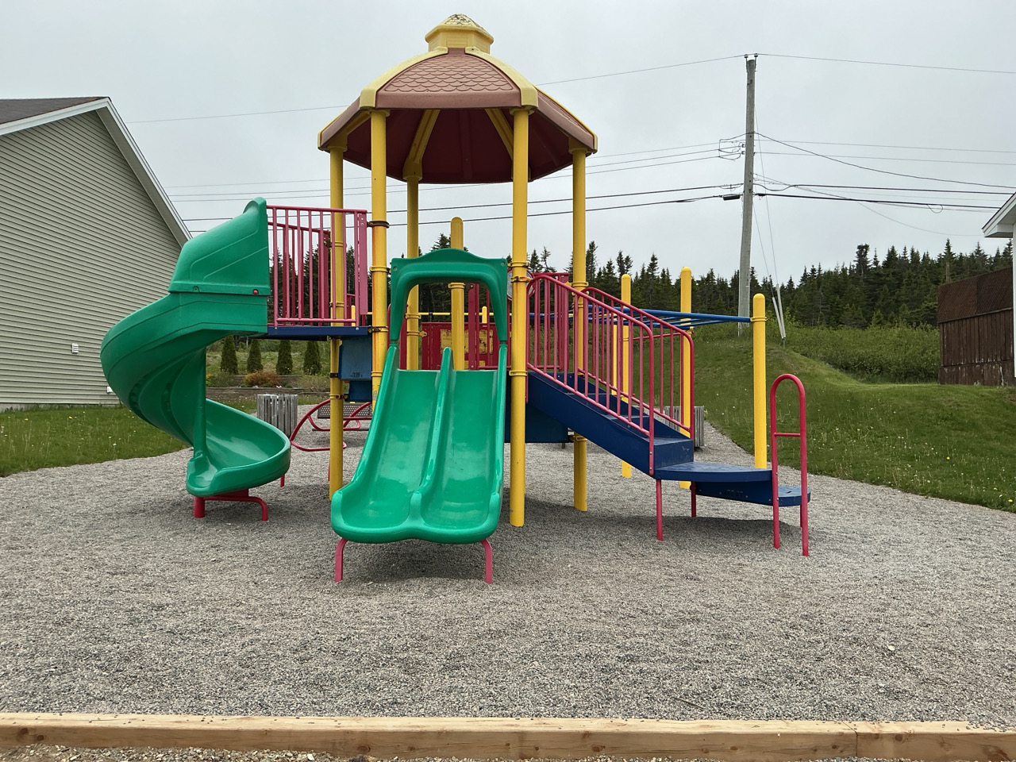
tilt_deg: +2.9
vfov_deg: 48.2
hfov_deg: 61.7
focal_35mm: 29
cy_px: 381
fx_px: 851
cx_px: 508
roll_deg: -1.1
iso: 25
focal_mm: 3
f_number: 1.8
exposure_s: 1/997
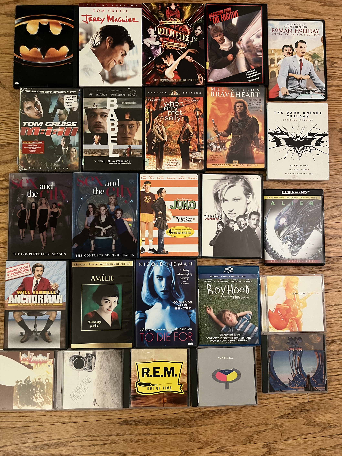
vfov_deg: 67.3
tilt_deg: -86.3
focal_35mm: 26
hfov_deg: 53.1
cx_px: 171
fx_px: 342
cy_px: 228
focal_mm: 5.7
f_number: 1.5
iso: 400
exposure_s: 1/31
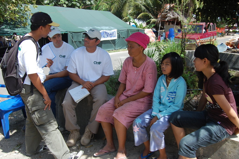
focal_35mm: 33
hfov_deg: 57.3
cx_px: 120
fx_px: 219
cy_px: 80
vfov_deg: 39.9
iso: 200
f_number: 8
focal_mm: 22
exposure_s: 1/250
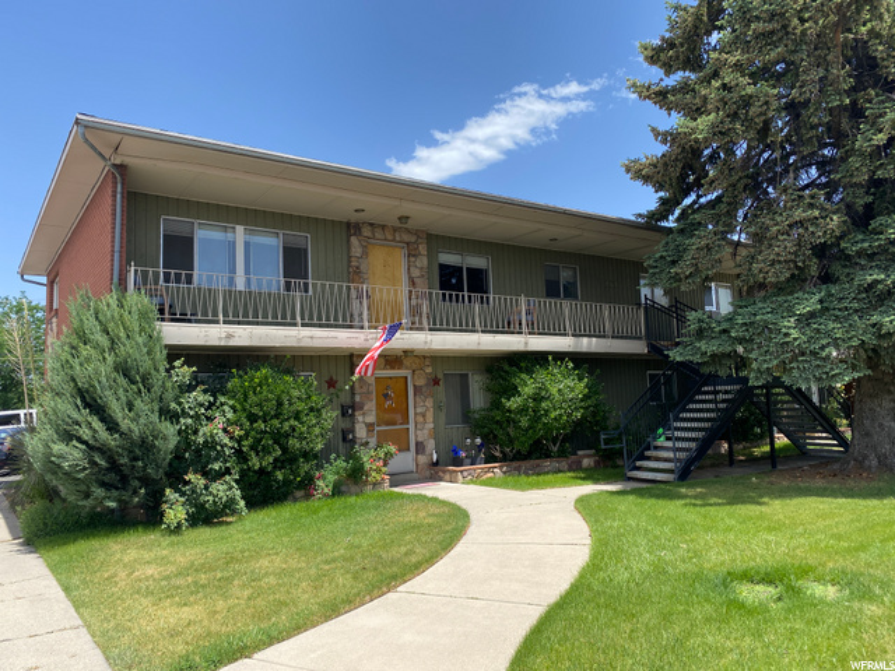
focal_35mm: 26
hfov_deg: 67.3
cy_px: 336
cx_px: 448
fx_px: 672
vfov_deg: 53.1
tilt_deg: +6.4
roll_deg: +1.6
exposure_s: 1/1754
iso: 32
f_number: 1.8
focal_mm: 4.25
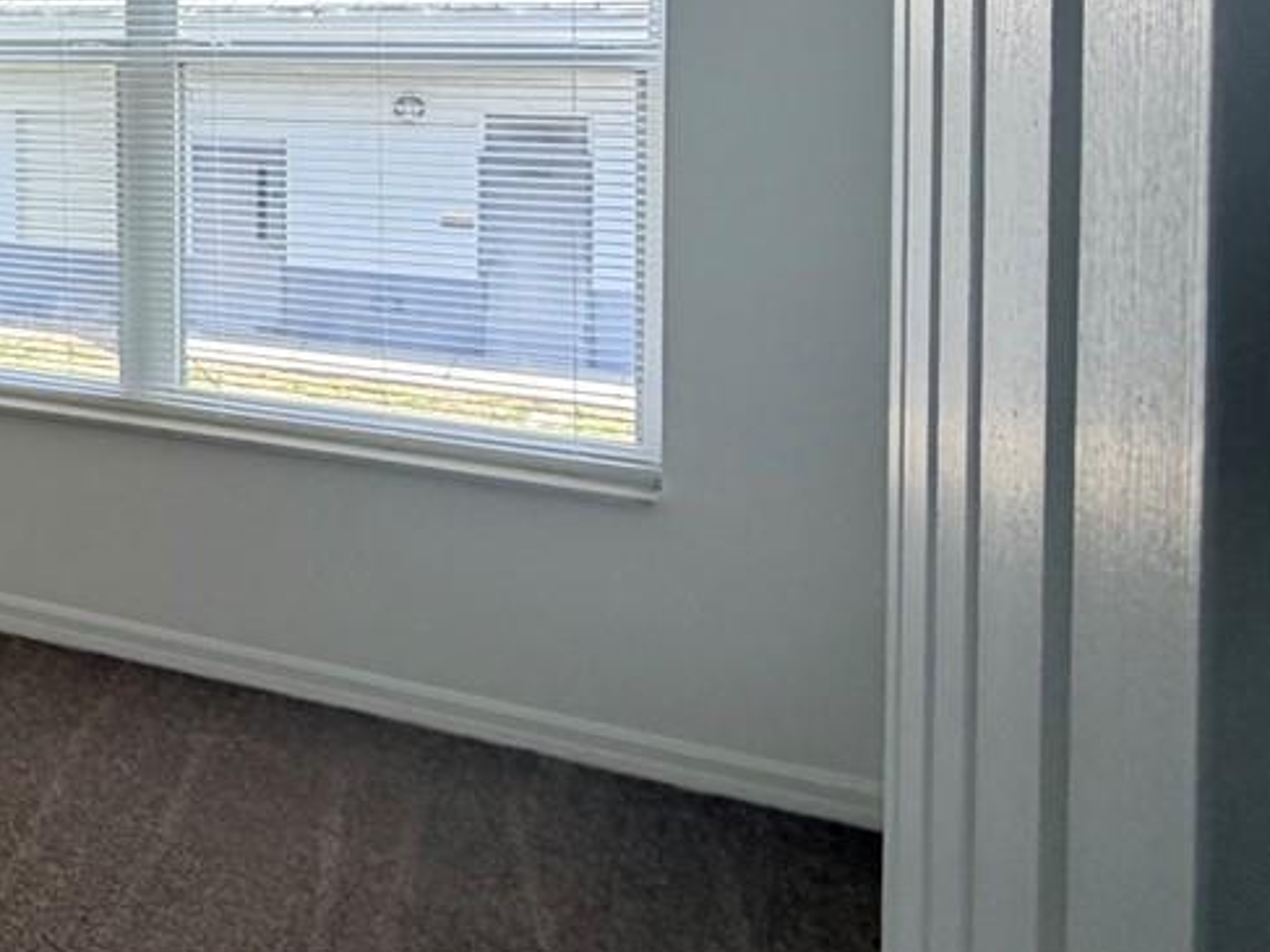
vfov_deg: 29.8
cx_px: -548
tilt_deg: -2.6
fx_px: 1687
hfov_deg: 29.1
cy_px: 50
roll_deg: +1.6
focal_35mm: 46
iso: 64
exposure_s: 1/121
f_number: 2.2
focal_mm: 2.22
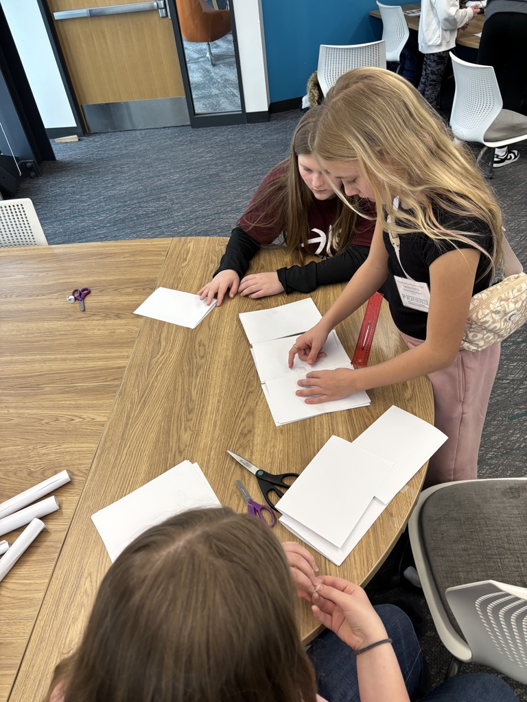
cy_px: 351
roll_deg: +5.2
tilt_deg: -40.6
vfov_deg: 67.3
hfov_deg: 53.1
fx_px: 528
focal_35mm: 26
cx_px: 264
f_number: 1.6
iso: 125
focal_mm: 5.96
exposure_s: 1/120
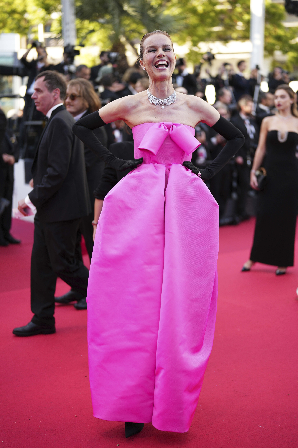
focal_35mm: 50
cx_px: 149
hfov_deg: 27.0
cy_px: 224
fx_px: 621
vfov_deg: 39.6
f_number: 1.4
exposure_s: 1/1000
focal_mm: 50
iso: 200
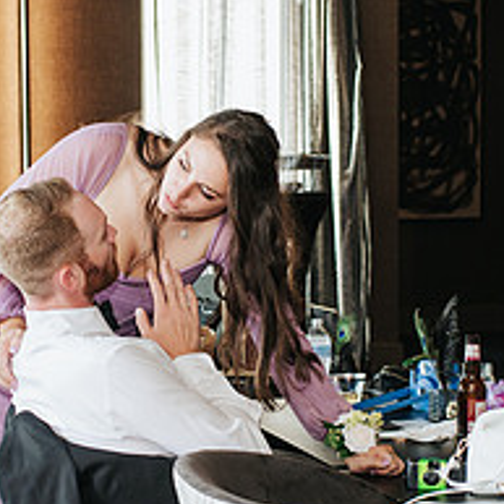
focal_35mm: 112
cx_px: 115
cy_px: 313
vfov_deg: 15.5
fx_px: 1845
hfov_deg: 15.5
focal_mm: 35
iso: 900
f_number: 3.5
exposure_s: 1/200
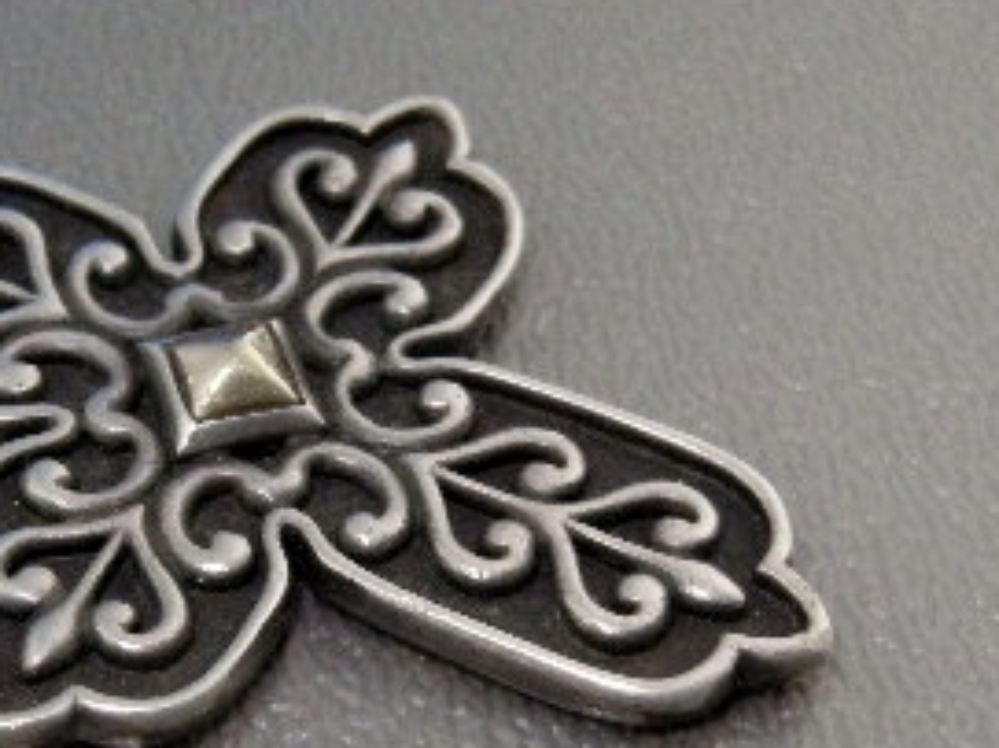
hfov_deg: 15.9
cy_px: 420
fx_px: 3548
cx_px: 247
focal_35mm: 123
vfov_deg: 12.0
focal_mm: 9.3
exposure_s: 1/30
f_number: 7.8
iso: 800
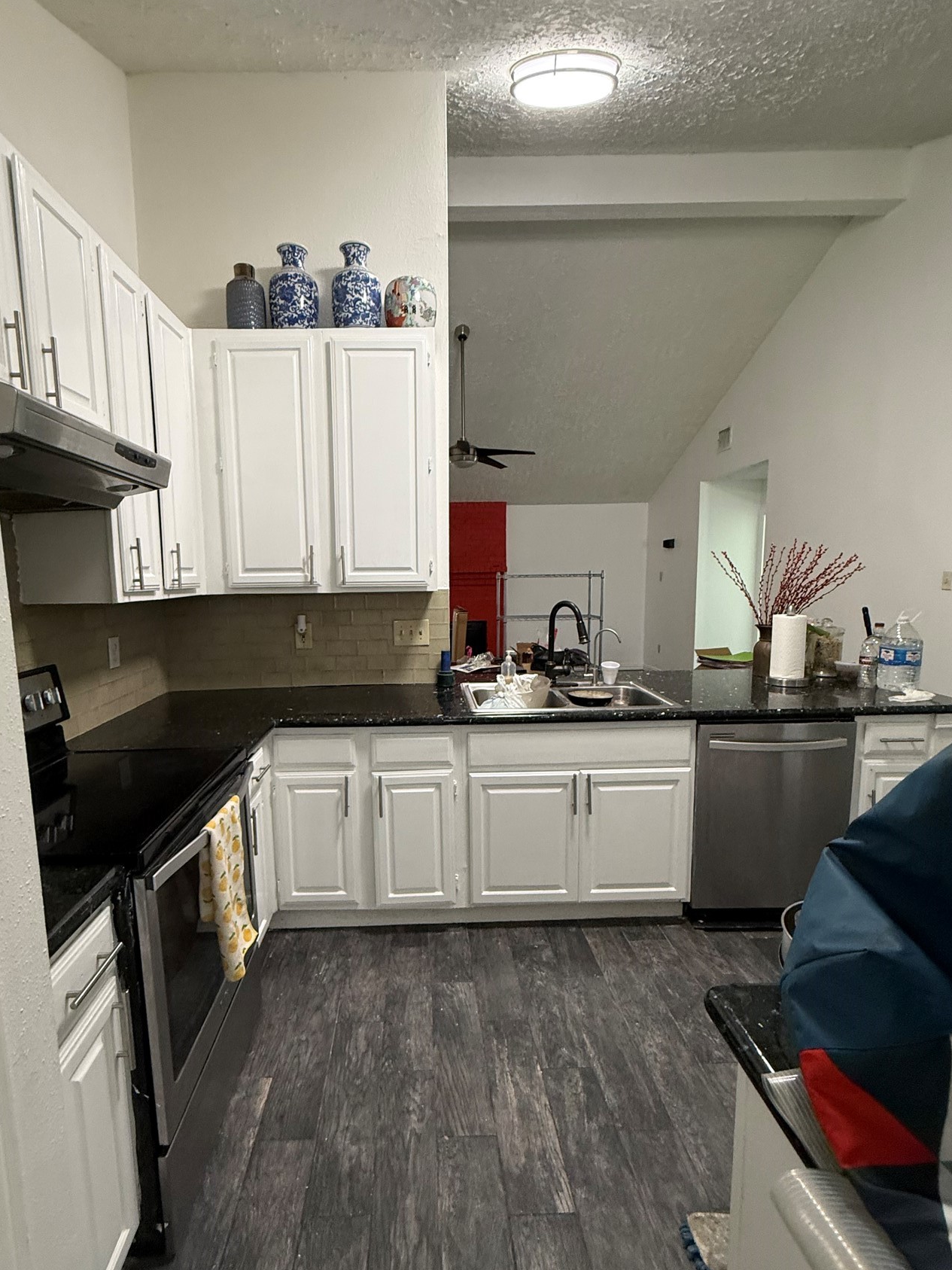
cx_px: 420
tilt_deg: -6.0
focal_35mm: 17
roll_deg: +0.8
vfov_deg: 91.0
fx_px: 623
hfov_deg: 74.4
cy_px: 658
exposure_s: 1/60
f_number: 2.2
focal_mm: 2.22
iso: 320
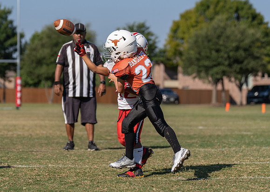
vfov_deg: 8.6
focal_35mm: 167
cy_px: 86
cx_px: 114
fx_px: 1284
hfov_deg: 12.0
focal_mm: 96
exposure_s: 1/2500
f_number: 2.8
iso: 100
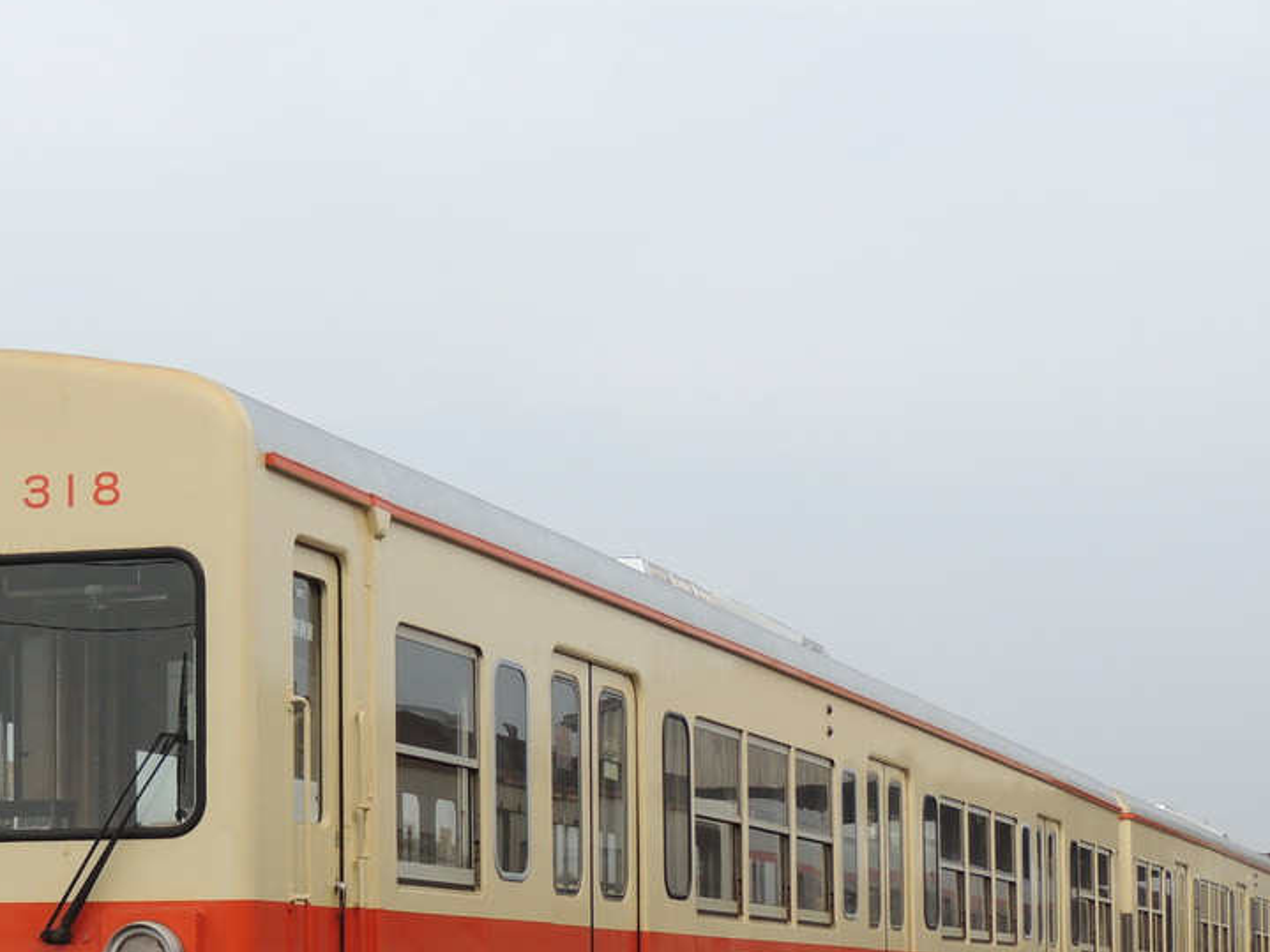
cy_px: 839
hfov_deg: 21.8
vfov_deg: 16.4
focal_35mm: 89
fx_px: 3265
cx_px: 339
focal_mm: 8.9
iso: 100
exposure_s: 1/500
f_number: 3.6
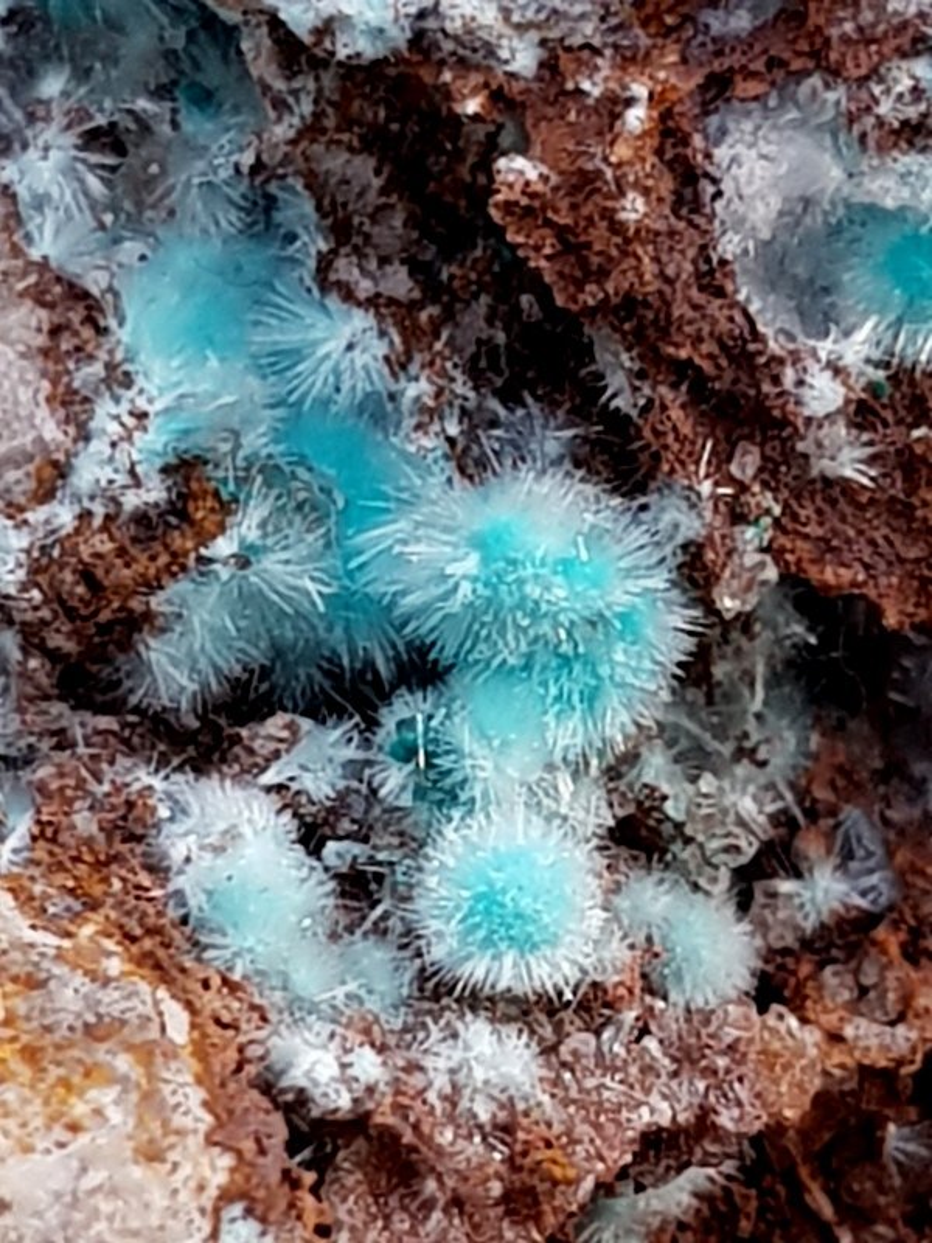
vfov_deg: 67.3
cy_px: 622
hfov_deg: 53.1
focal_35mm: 26
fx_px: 933
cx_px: 466
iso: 40
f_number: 1.7
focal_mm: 4.2
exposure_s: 1/329
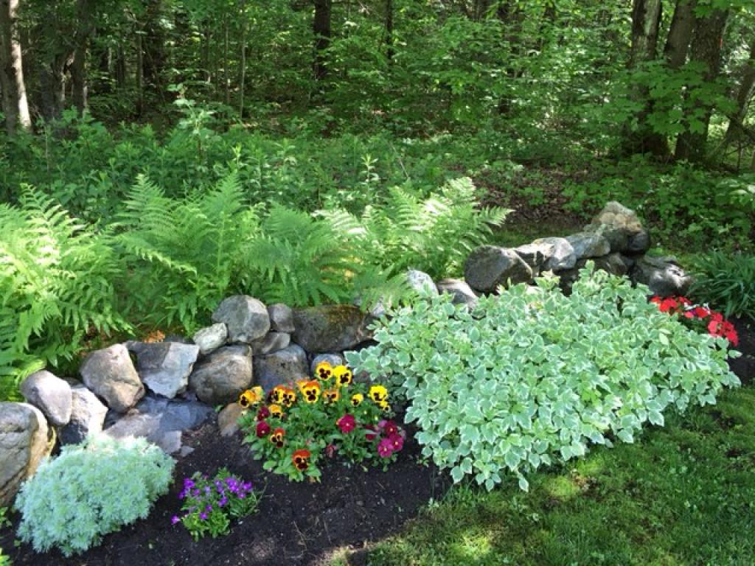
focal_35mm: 29
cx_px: 378
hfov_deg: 61.7
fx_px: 633
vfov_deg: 48.2
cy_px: 283
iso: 25
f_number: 2.2
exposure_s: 1/40
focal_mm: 4.15
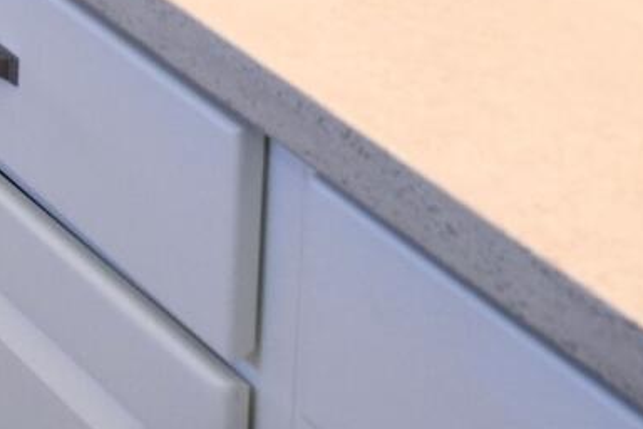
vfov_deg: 8.5
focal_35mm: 125
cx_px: -280
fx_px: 2232
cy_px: -1002
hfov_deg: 15.3
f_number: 4
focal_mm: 16
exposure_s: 1/60
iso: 250
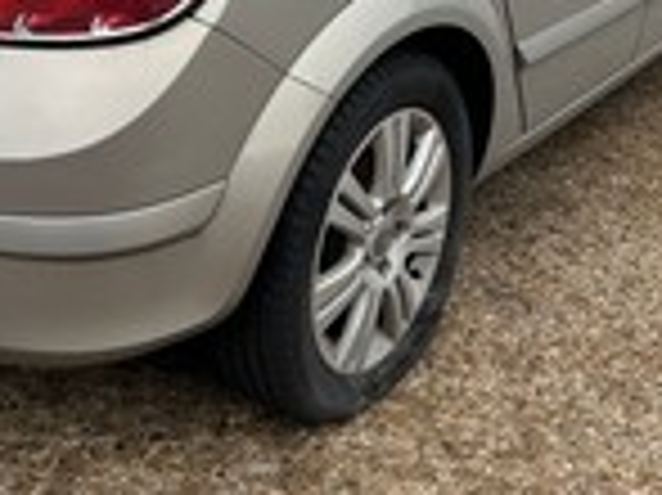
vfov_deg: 22.7
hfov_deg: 30.7
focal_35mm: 62
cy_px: 4
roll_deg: +0.9
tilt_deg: -15.5
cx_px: 171
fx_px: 1185
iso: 40
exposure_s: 1/197
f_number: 1.5
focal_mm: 5.7
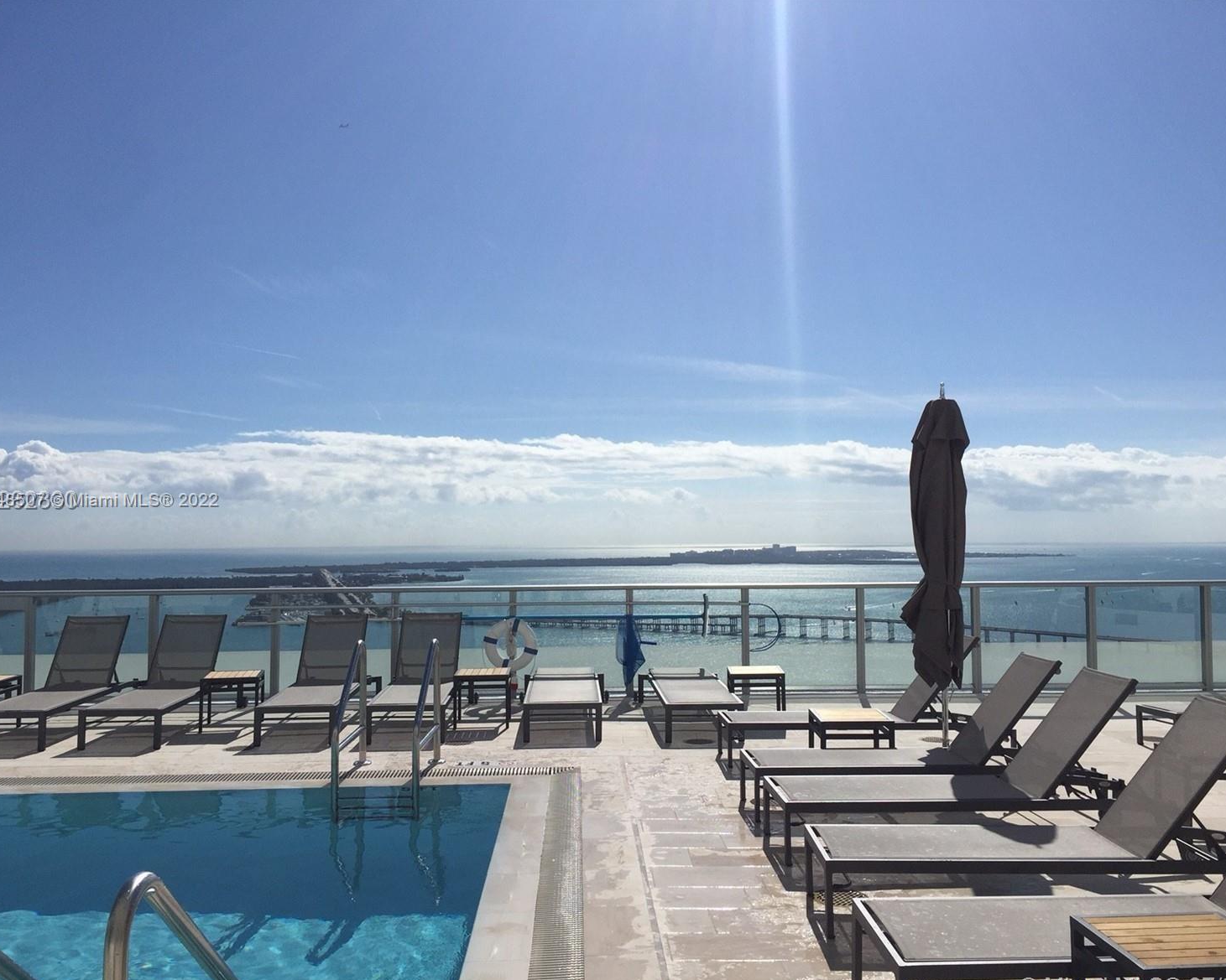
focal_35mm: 31
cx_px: 621
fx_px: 1125
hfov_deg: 57.2
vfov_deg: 47.1
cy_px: 501
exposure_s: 1/7937
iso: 32
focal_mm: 4.15
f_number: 2.2
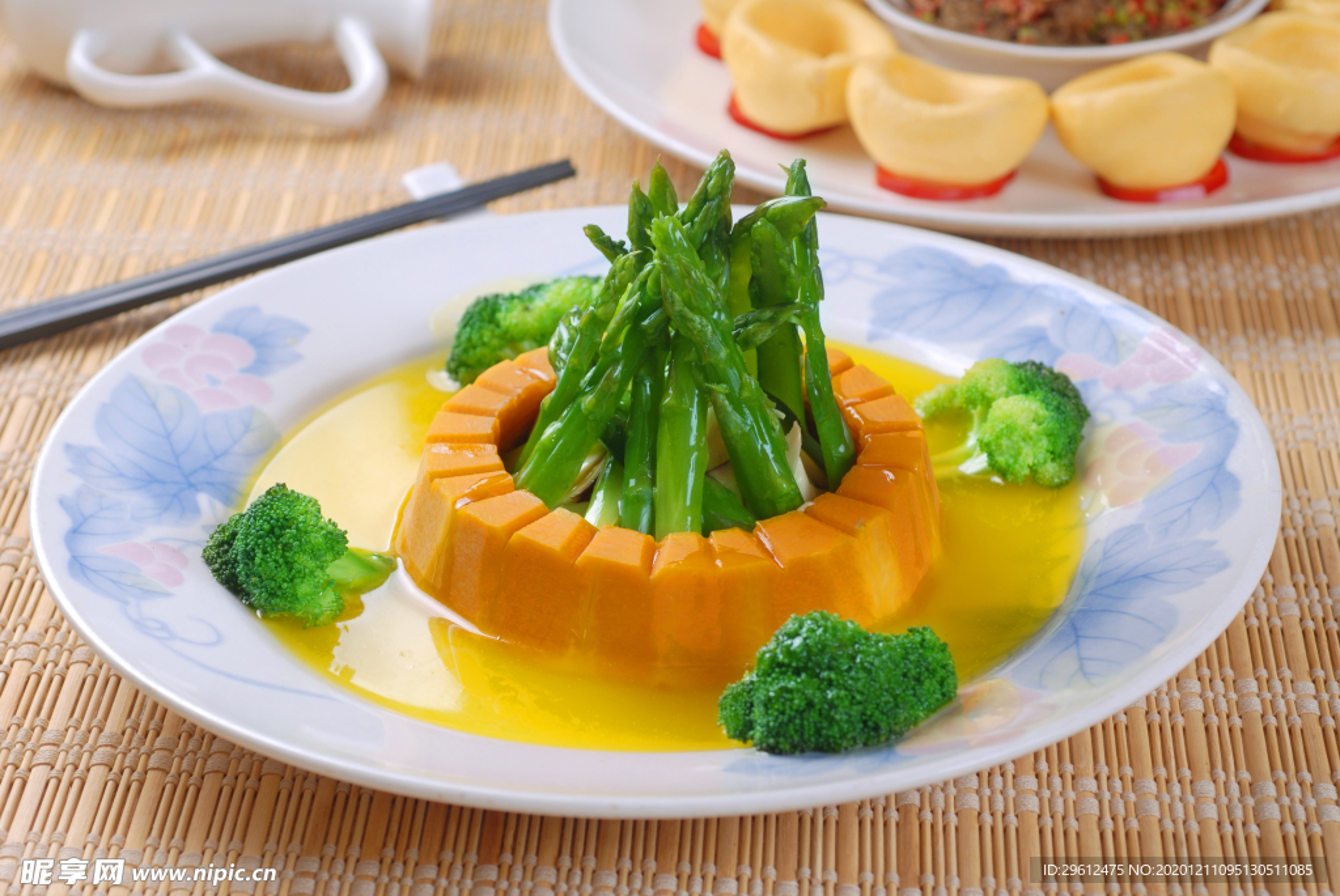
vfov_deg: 15.2
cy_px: 448
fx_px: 3353
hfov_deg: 22.6
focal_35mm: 90
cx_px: 670
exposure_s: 1/125
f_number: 5.6
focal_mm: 60
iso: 100
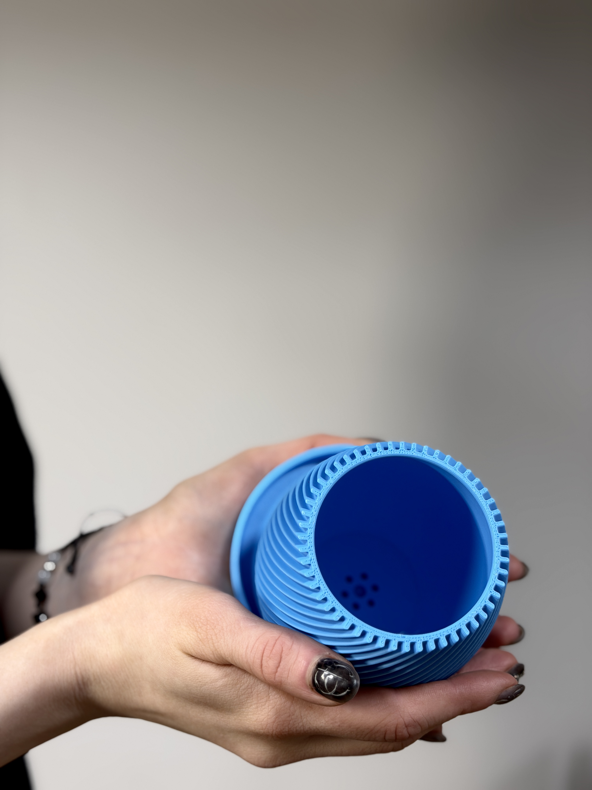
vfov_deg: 39.7
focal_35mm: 48
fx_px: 1095
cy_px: 395
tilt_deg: -5.7
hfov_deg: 30.3
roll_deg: +1.2
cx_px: 296
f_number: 1.78
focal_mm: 6.76
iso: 64
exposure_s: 1/100
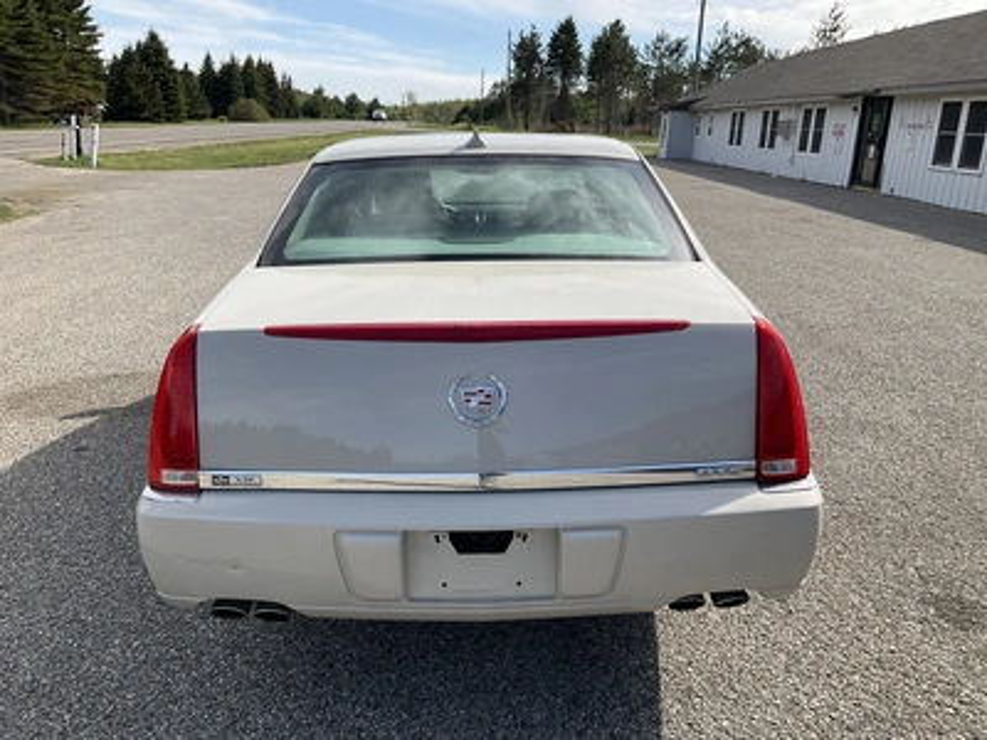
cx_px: 494
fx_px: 827
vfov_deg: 48.2
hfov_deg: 61.7
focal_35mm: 29
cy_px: 370
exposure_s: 1/1250
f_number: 1.8
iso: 25
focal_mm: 3
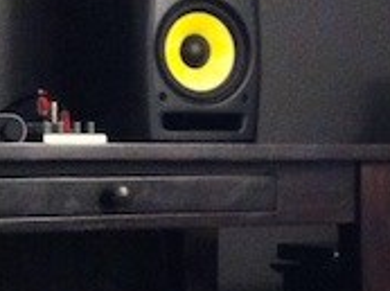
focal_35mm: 162
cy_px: 97
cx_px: 338
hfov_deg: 12.1
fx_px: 1821
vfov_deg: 9.1
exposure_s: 1/17
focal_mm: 3.85
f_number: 2.8
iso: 640
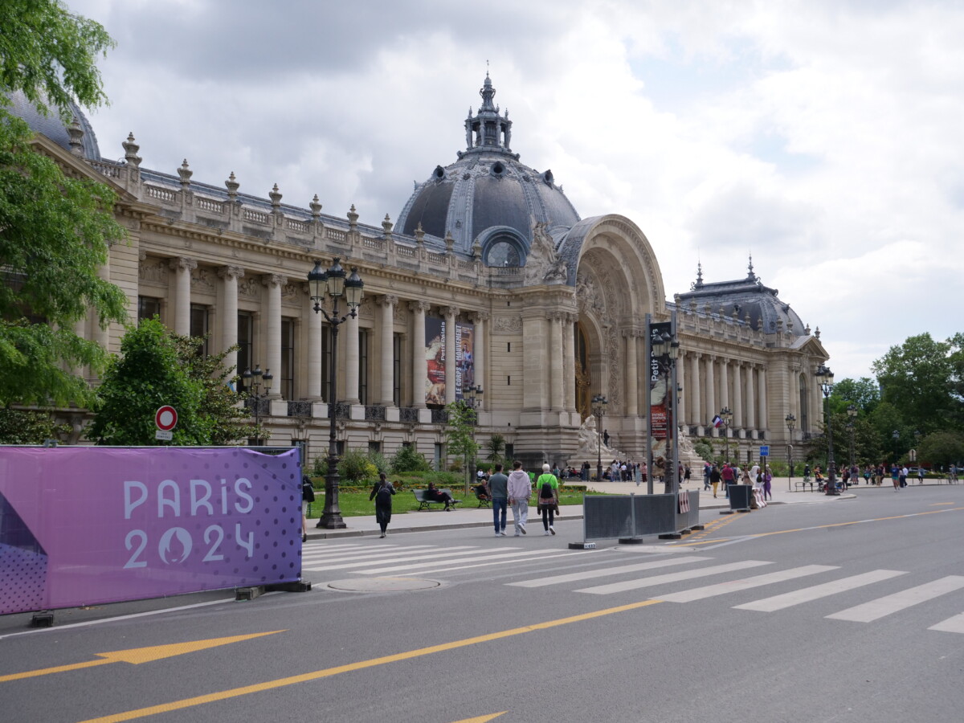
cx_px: 482
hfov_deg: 51.4
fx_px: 1003
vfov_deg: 39.7
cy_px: 362
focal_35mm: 36
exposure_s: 1/250
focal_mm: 18
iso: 400
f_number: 5
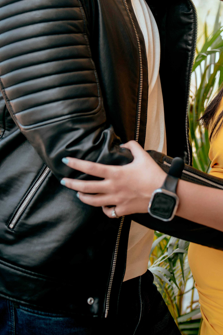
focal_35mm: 101
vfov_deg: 19.9
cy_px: 49
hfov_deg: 13.5
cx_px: 160
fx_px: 938
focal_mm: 50
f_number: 2.8
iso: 125
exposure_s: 1/250
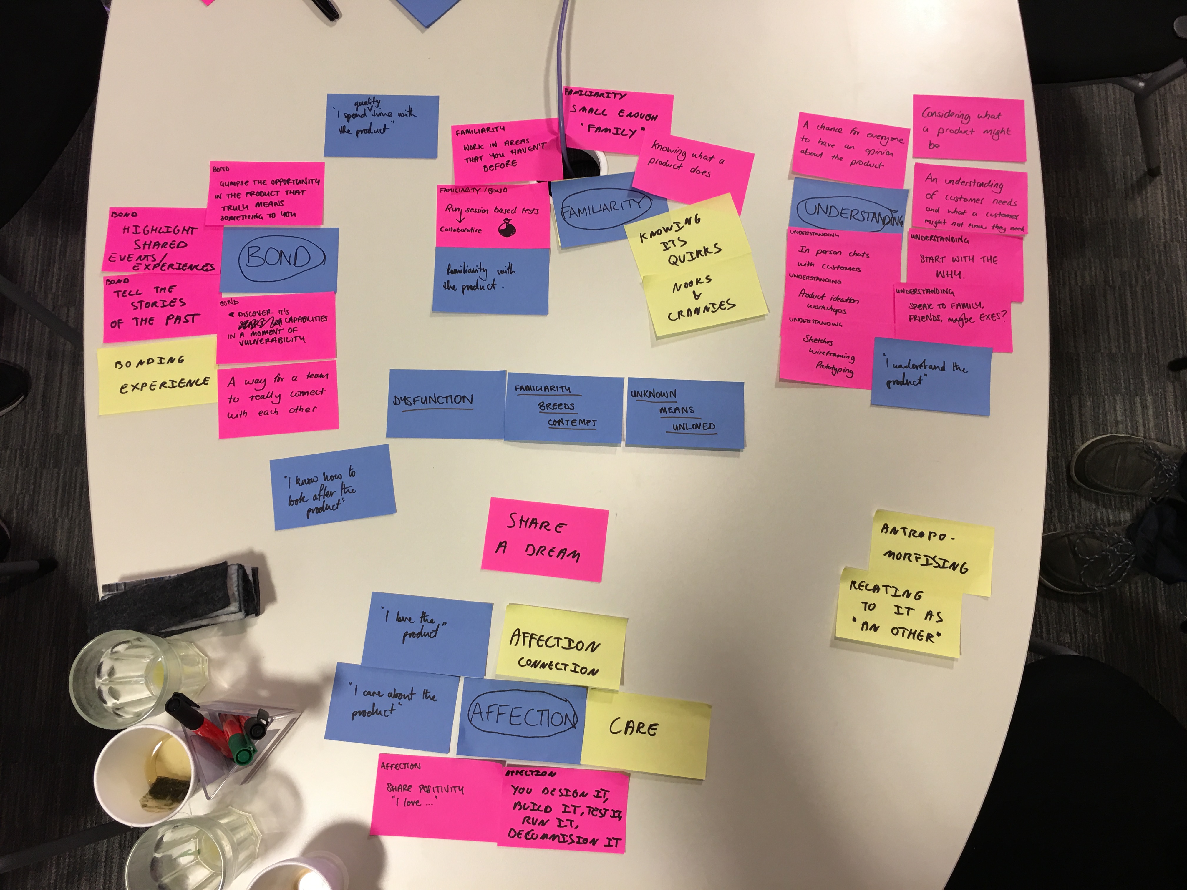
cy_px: 445
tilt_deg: -78.1
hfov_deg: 61.7
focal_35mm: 29
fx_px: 994
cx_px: 594
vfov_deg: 48.2
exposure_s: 1/15
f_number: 2.2
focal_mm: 4.15
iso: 25
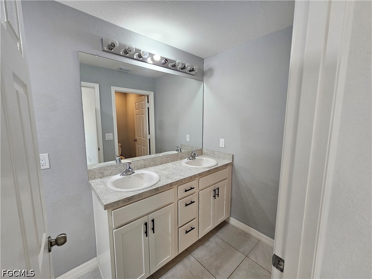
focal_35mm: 13
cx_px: 186
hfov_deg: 106.2
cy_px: 140
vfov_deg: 89.9
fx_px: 140
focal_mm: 2.2
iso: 200
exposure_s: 1/60
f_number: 2.2
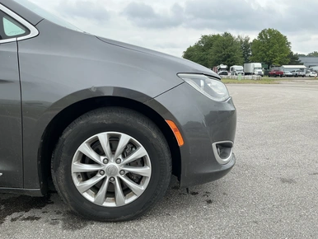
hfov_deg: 61.6
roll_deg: -0.8
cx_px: 157
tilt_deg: -10.0
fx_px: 267
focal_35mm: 29
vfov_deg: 48.3
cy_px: 122
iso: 25
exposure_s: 1/491
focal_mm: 3
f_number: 1.8
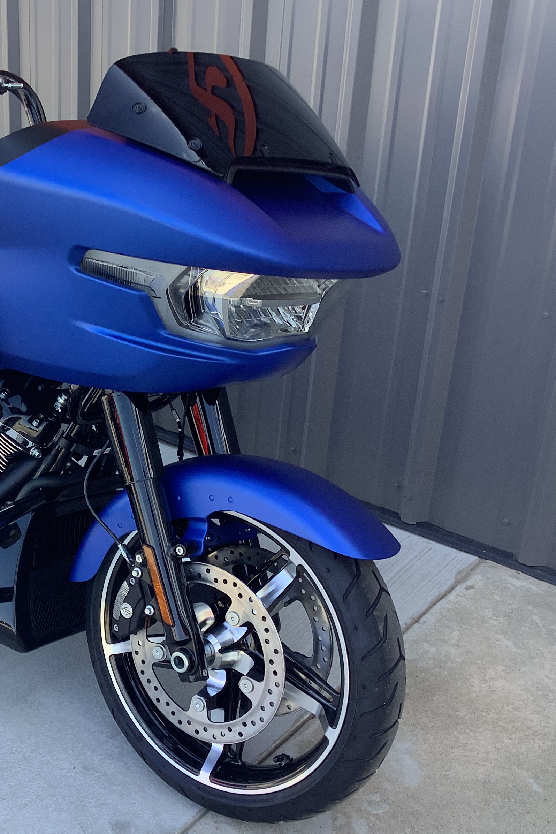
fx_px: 1019
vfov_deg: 44.5
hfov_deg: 28.7
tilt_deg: -22.7
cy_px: 418
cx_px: 10
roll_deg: +0.2
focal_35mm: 44
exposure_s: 1/161
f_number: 2.4
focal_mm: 3.3
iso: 25
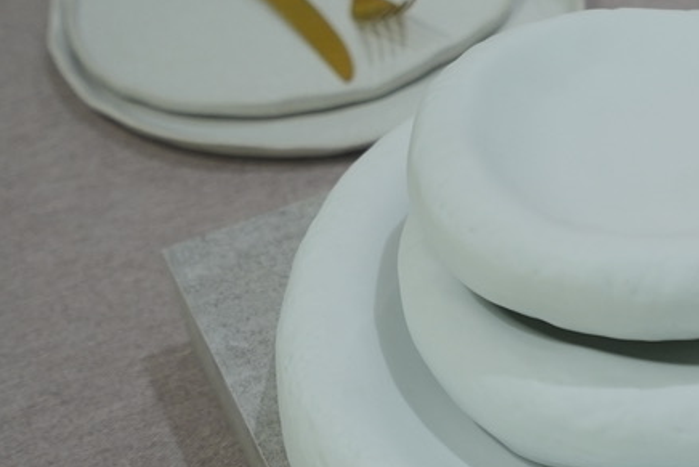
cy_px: 244
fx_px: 1690
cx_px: 624
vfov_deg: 15.7
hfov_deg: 22.8
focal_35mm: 87
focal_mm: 35
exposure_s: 1/125
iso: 2000
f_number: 4
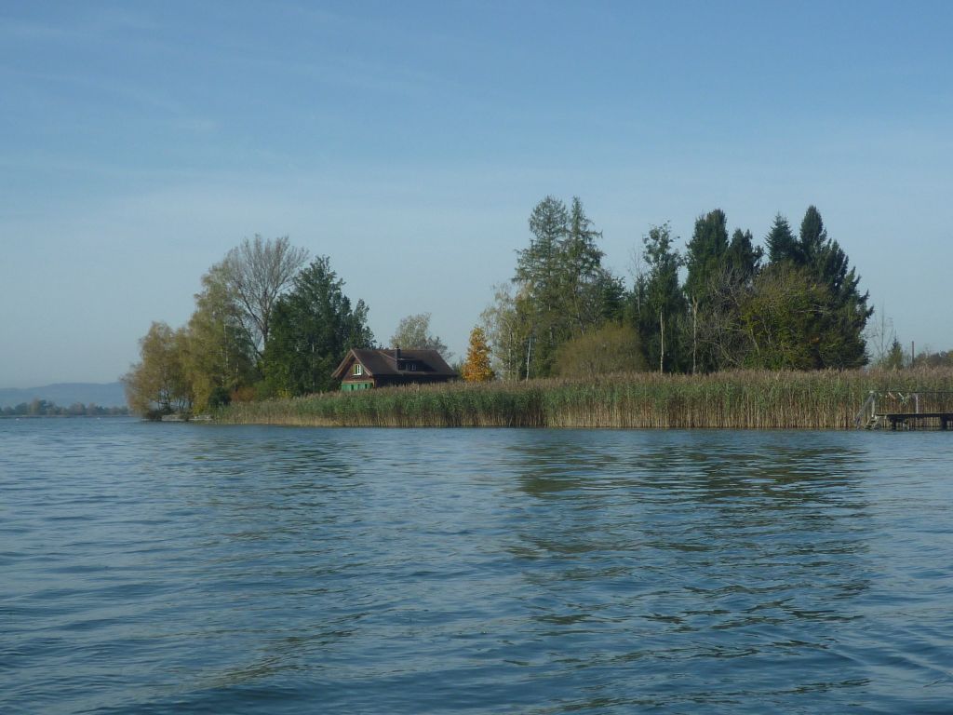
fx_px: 1900
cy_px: 358
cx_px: 476
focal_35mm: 69
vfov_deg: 21.3
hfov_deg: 28.2
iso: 80
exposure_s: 1/800
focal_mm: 7.8
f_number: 4.3
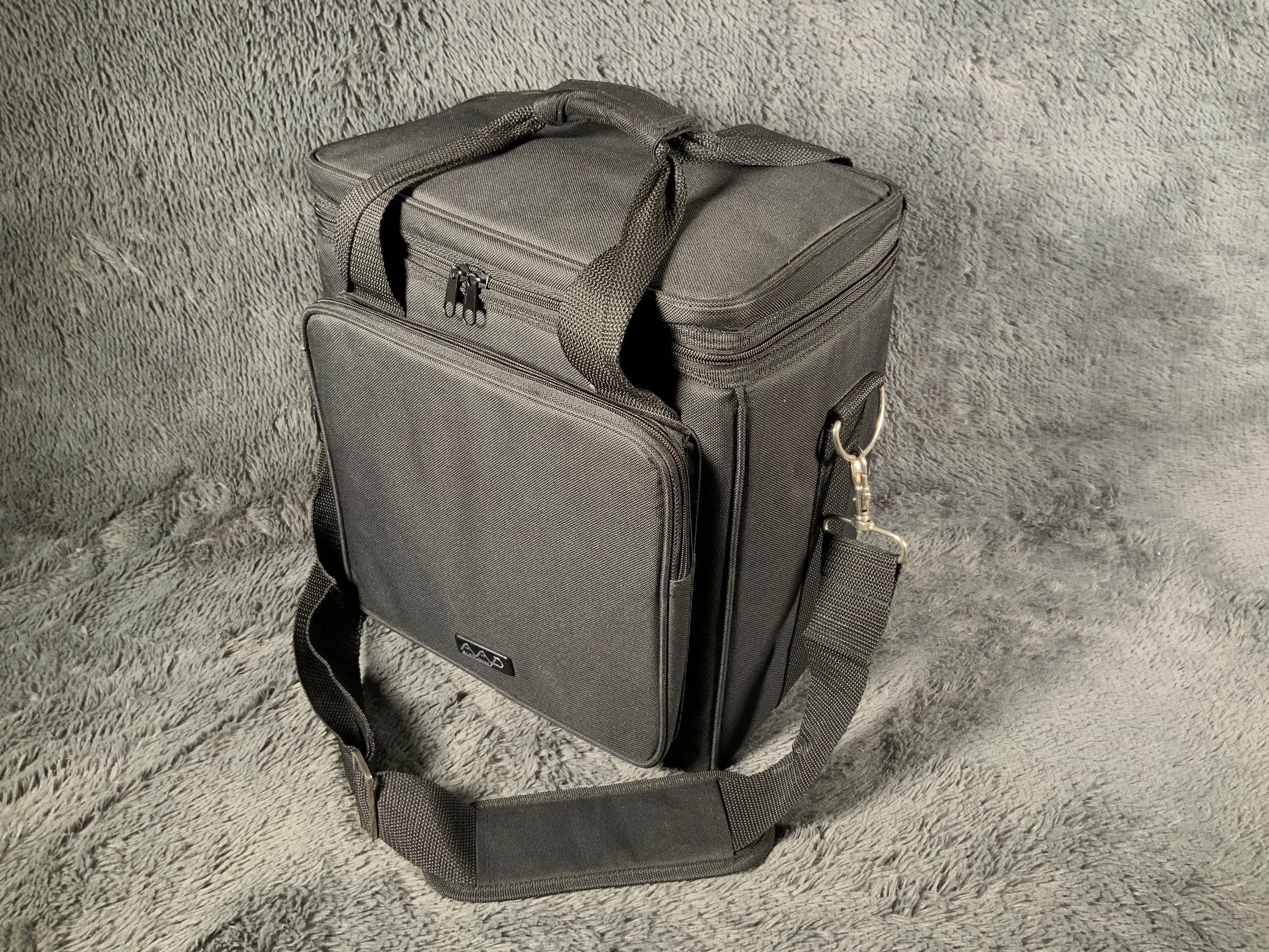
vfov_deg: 48.2
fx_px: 1063
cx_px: 634
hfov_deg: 61.7
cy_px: 476
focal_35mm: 29
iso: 64
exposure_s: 1/50
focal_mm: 3
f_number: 1.8
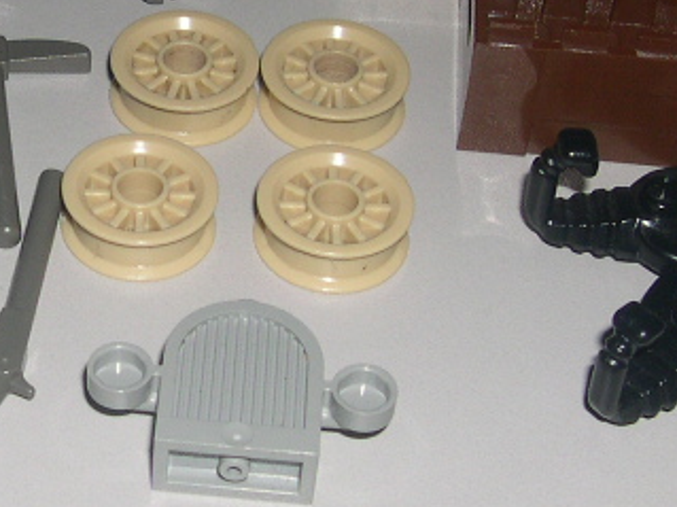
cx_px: -79
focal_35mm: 122
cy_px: 136
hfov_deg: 15.7
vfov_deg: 12.1
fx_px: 2385
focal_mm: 8
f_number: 7.6
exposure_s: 1/60
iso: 100
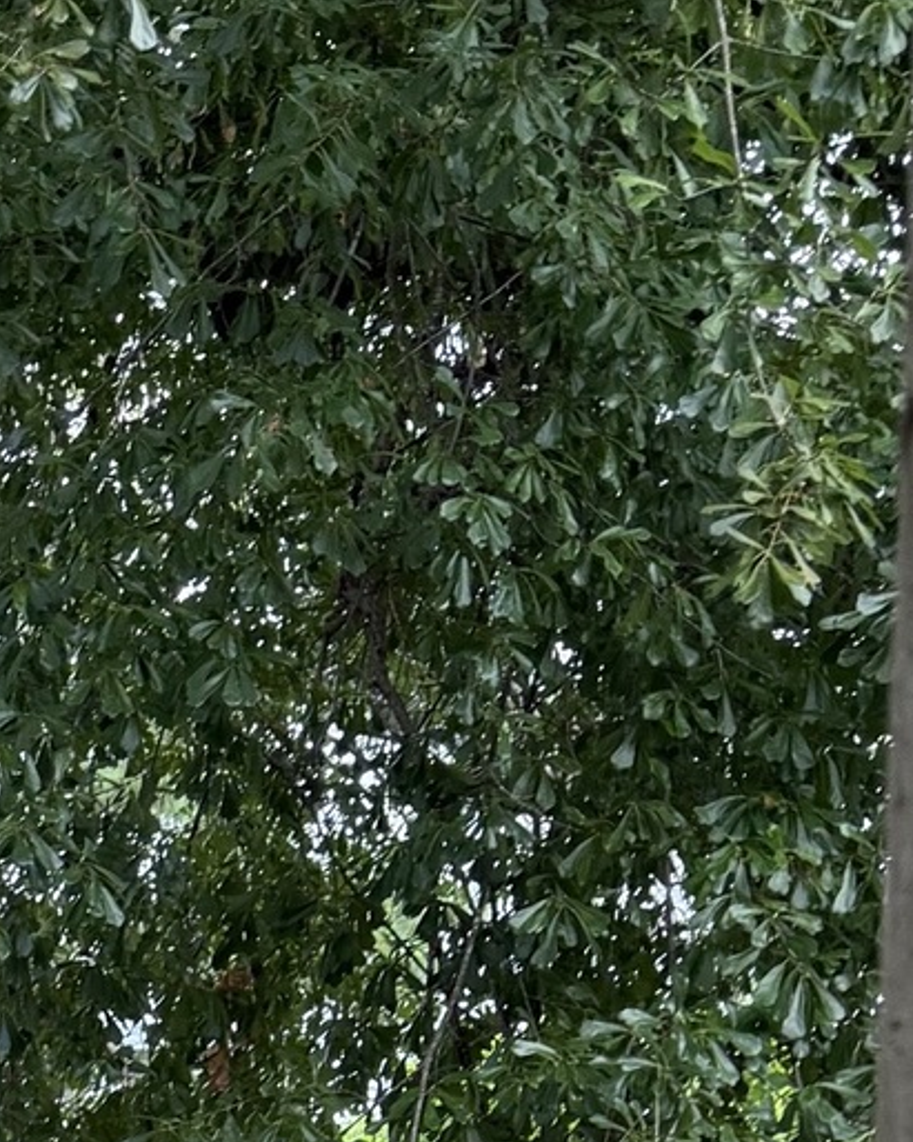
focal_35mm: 105
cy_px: 1666
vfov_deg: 16.8
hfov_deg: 12.6
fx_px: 3548
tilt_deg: -3.3
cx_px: -1002
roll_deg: -0.5
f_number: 1.78
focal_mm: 6.76
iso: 64
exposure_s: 1/221
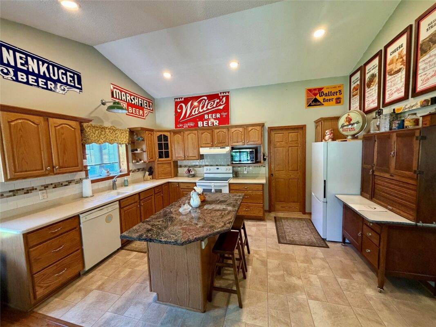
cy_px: 164
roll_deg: +2.2
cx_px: 218
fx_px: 176
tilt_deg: -5.3
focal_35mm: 14
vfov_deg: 85.7
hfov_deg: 102.1
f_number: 2.2
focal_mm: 2.22
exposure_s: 1/60
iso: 400
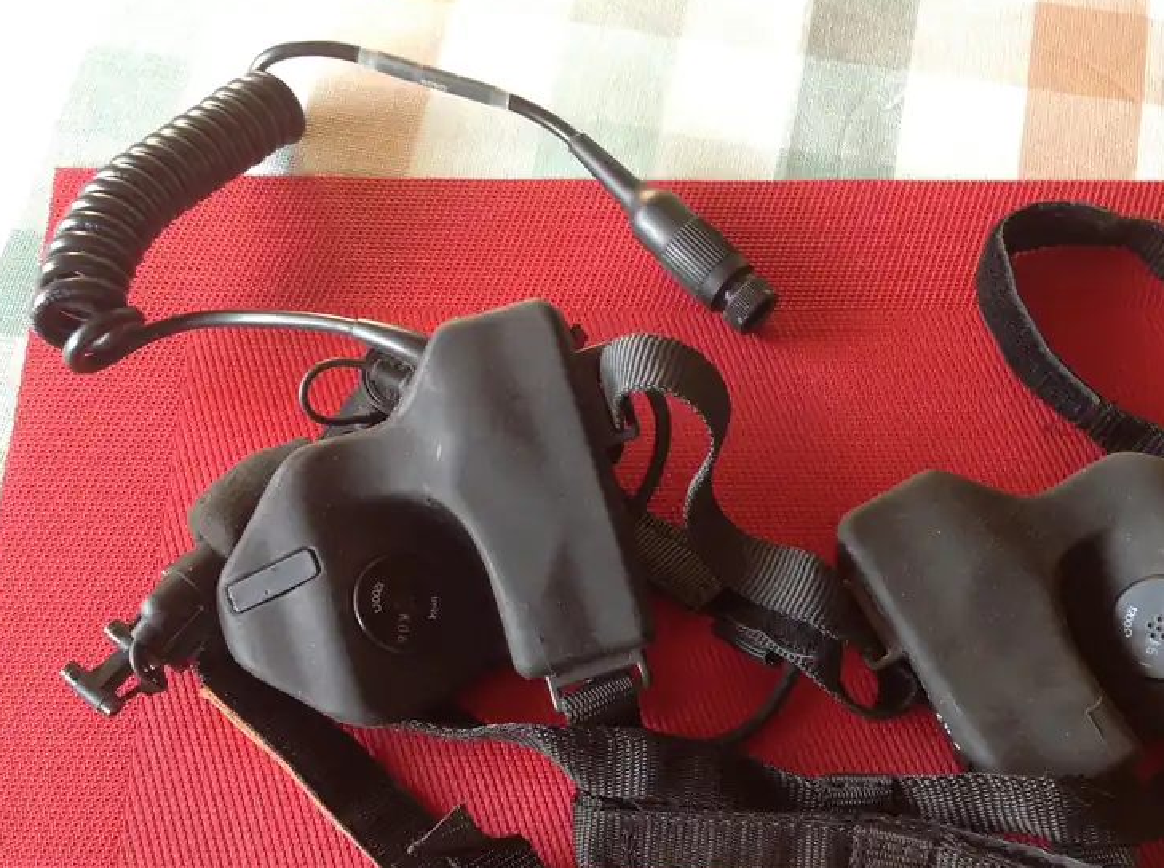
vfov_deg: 29.9
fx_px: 1611
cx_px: 704
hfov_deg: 39.5
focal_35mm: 48
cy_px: 584
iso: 50
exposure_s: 1/17
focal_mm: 4.28
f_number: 2.4
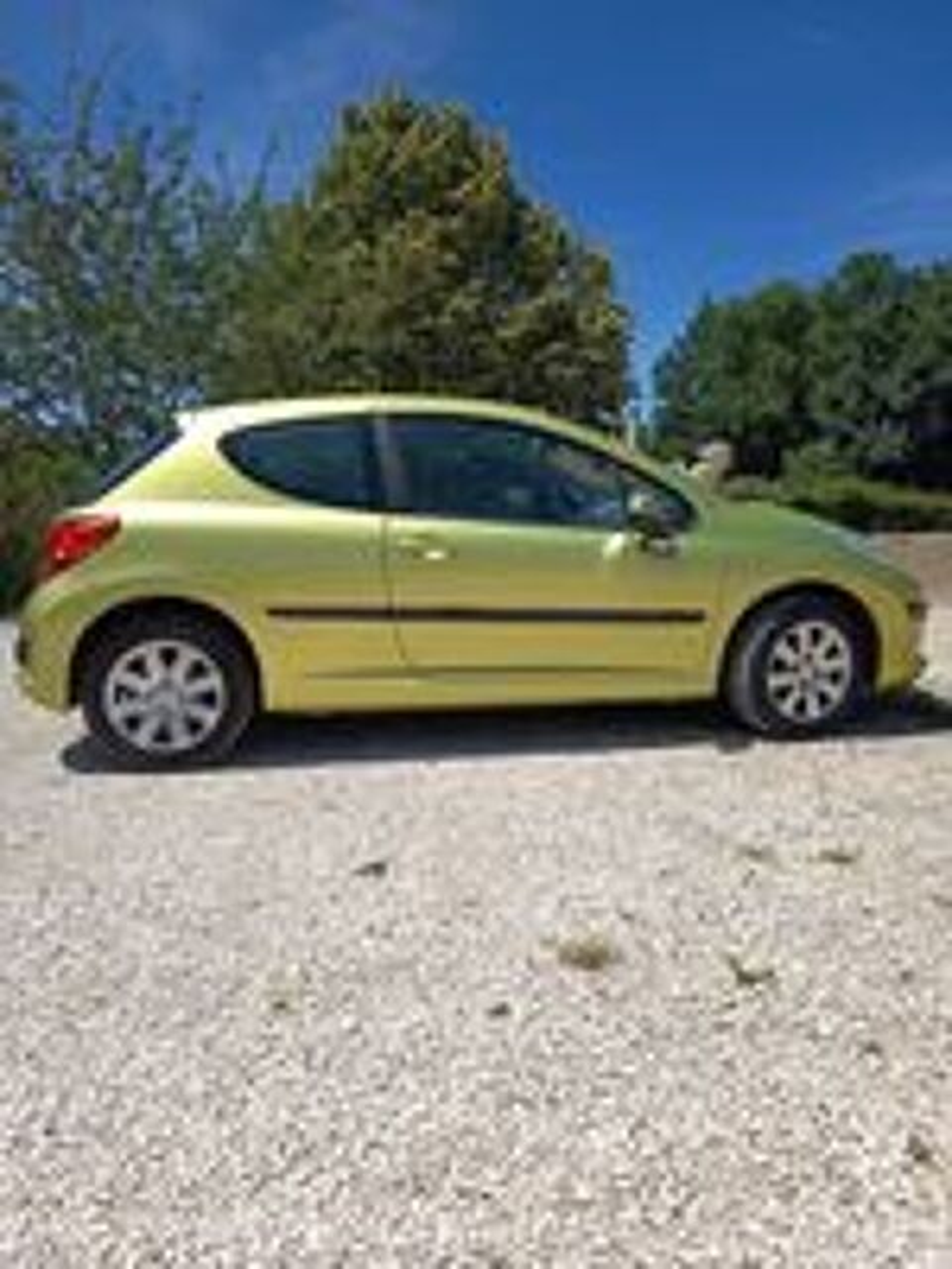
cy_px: 634
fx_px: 880
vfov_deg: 71.6
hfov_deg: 56.8
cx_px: 476
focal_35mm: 24
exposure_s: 1/843
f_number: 1.7
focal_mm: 5.27
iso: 52
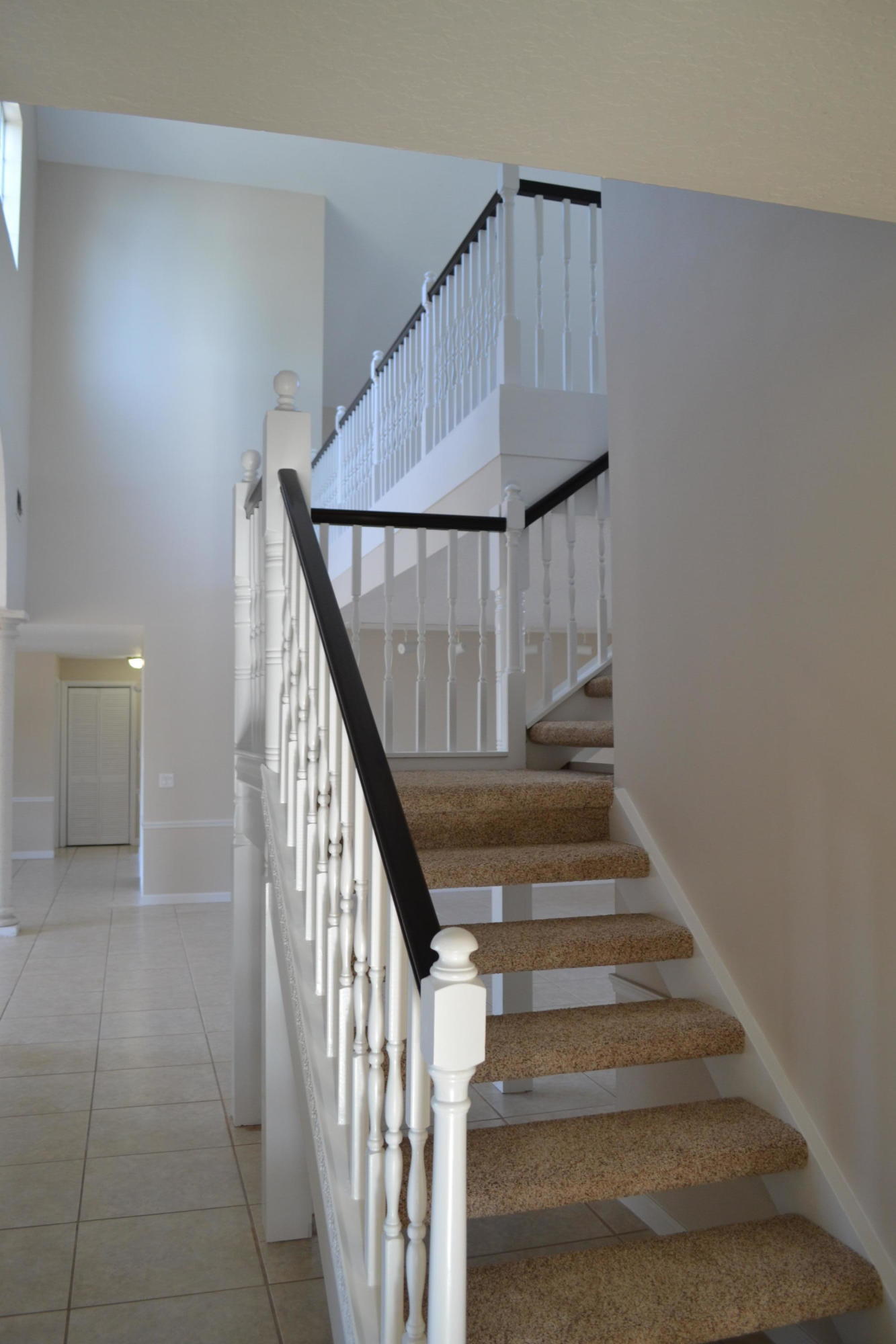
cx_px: 448
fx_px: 1008
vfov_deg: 67.4
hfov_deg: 47.9
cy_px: 672
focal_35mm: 27
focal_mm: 18
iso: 400
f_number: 4
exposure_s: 1/60
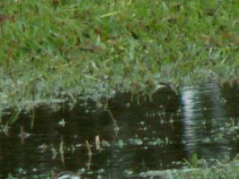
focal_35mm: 1010
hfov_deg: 2.0
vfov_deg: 1.5
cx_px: 100
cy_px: 206
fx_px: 6980
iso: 64
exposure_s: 1/100
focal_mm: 69.45
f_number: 4.5
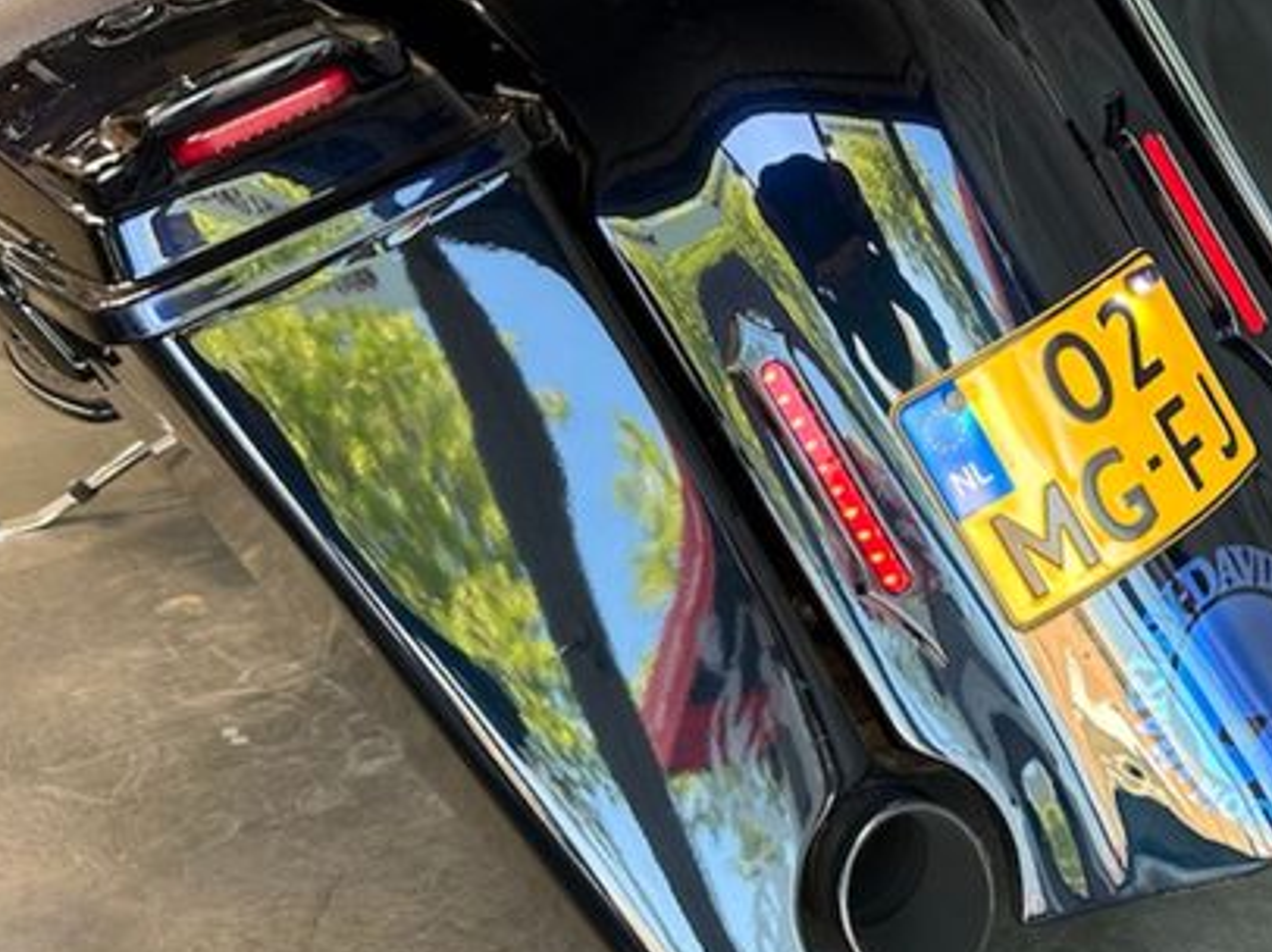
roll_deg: +1.9
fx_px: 1506
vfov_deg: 35.1
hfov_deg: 44.2
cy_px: 492
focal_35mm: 41
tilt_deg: -19.9
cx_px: 965
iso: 100
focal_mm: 5.7
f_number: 1.5
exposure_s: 1/100
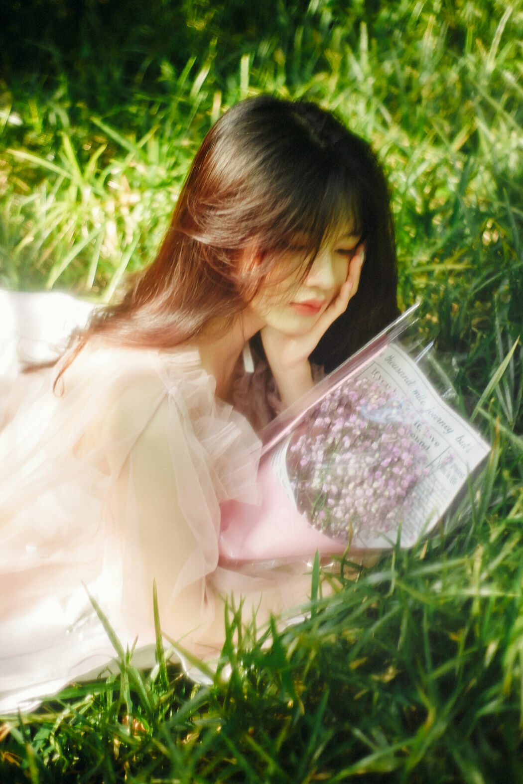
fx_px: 1089
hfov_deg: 27.0
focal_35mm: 50
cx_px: 262
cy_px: 392
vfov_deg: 39.6
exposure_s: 1/160
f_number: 2.2
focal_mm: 50
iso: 100
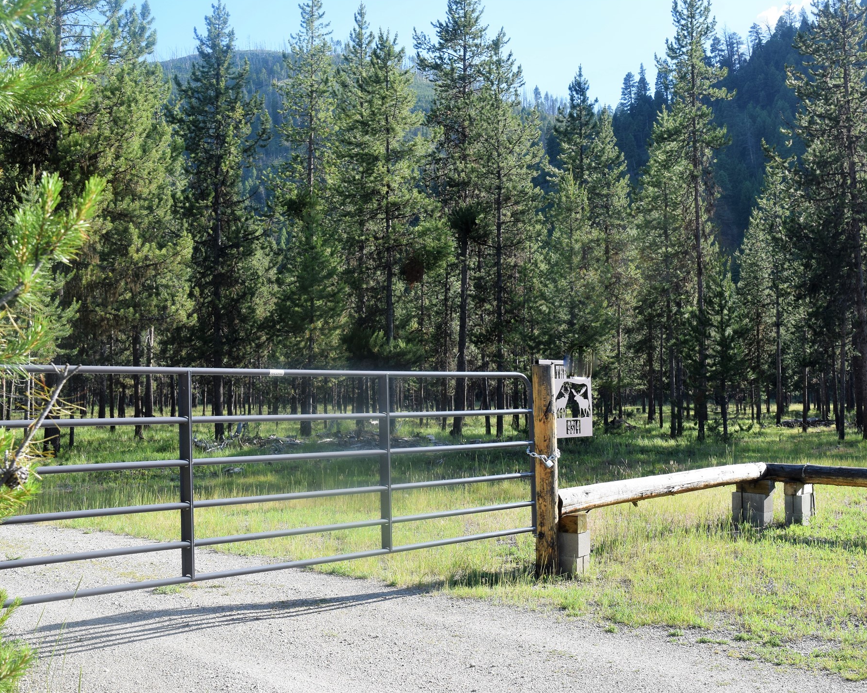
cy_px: 344
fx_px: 1052
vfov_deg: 36.5
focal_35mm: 41
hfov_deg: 44.7
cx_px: 484
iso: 280
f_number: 8
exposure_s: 1/250
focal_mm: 24
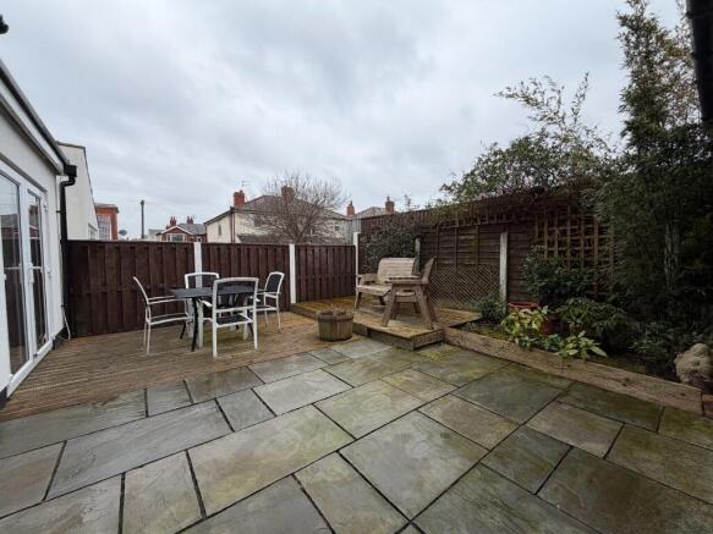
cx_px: 356
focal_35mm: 14
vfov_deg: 85.7
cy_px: 267
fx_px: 288
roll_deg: +0.8
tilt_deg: -2.2
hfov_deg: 102.1
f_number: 2.2
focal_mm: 2.22
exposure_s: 1/502
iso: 40
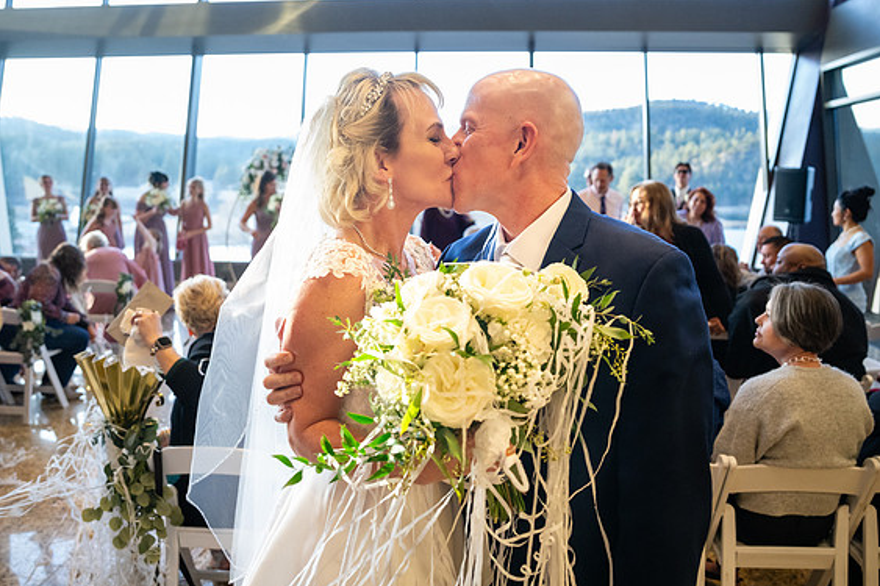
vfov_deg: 44.9
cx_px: 420
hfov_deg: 63.6
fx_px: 709
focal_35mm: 29
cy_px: 270
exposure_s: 1/200
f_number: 2.8
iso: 3200
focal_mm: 24
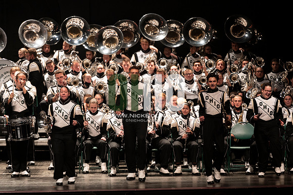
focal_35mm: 200
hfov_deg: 10.3
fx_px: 1627
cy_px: 98
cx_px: 146
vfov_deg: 6.9
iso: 2500
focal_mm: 200
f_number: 2.8
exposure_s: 1/500
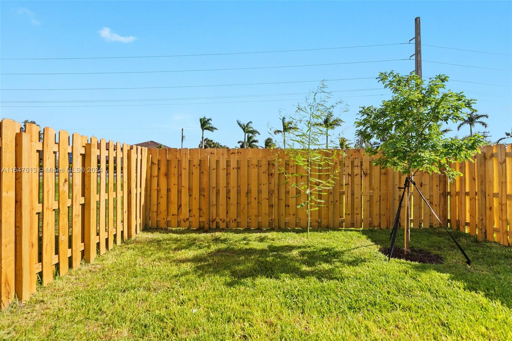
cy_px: 170
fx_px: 256
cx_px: 256
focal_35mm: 18
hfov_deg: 90.0
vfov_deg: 67.4
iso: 200
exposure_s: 1/500
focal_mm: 12
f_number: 8
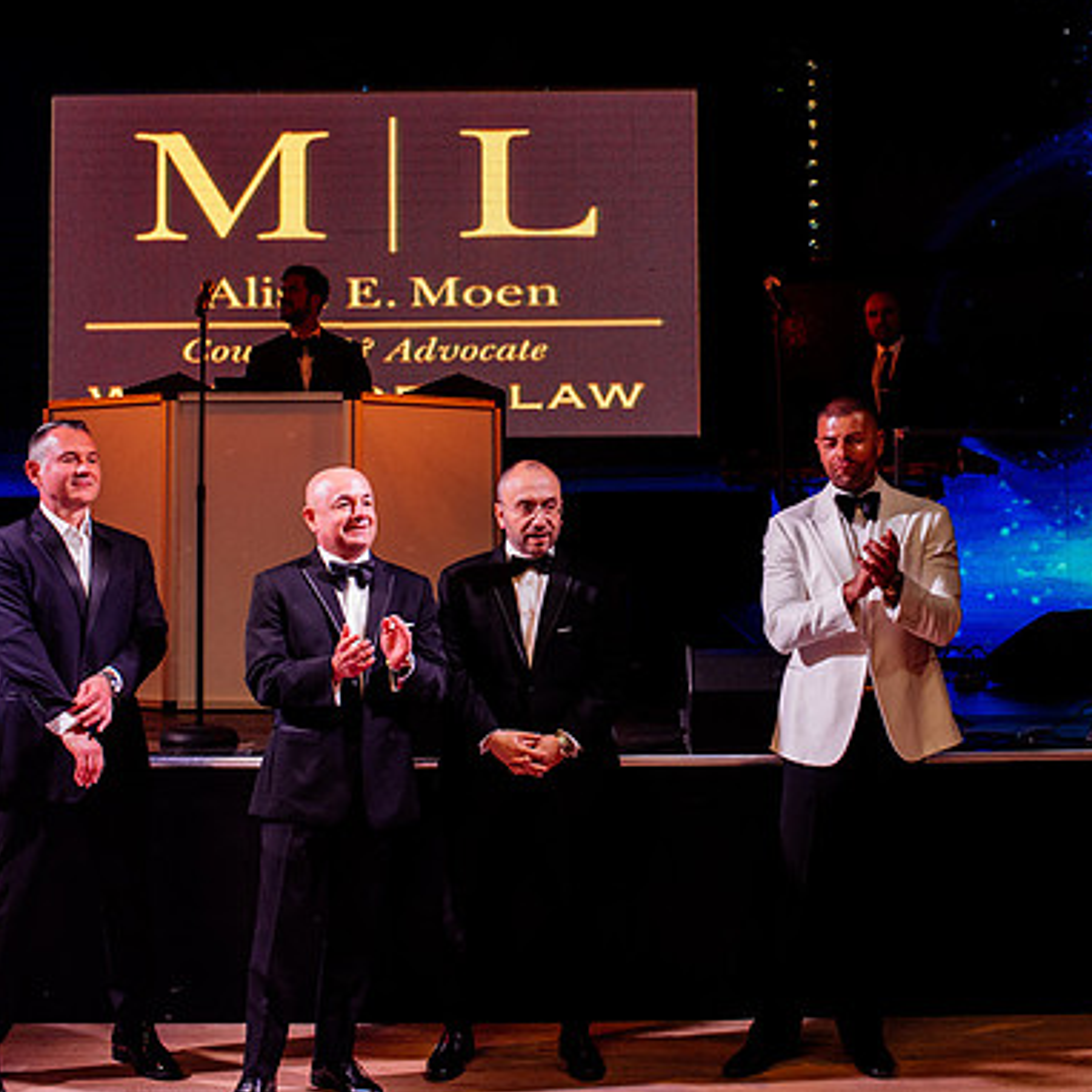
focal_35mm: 52
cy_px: 470
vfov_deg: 32.7
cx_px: 593
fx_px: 1856
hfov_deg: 32.8
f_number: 5
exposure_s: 1/200
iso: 2000
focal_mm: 35
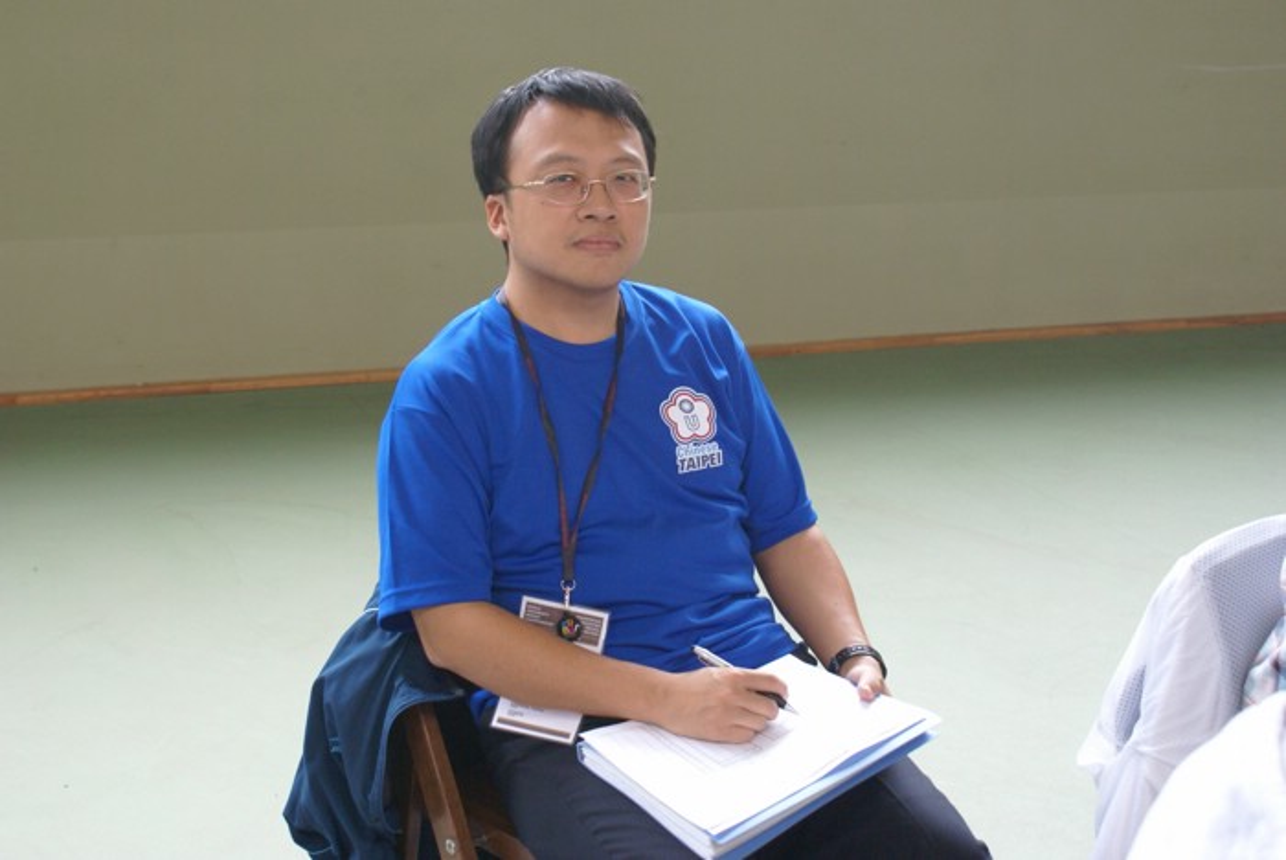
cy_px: 430
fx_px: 1877
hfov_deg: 37.8
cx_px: 643
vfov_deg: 25.8
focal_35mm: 52
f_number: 5.6
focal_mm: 35
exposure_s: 1/50
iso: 500
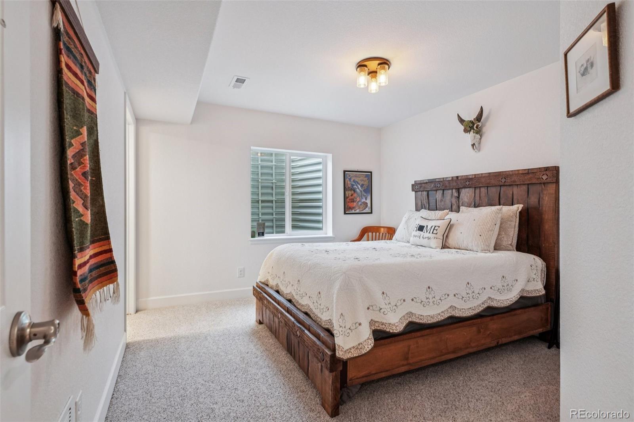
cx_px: 317
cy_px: 211
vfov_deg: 72.0
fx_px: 291
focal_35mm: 16
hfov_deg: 95.0
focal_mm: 11
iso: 500
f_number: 8
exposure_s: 1/30
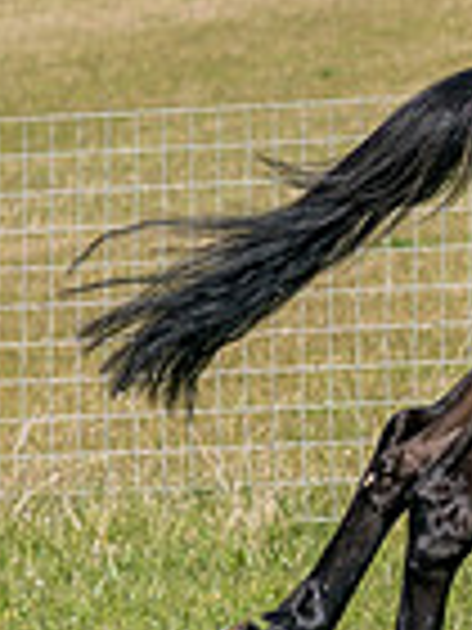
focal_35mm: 504
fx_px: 9163
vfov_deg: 3.9
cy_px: 57
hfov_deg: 2.9
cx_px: 1182
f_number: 4
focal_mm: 90
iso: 200
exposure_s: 1/2000
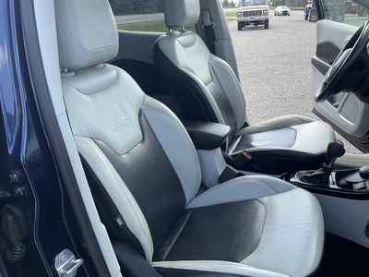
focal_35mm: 29
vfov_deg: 48.2
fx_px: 309
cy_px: 138
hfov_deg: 61.7
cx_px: 184
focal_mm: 3
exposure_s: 1/215
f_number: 1.8
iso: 20
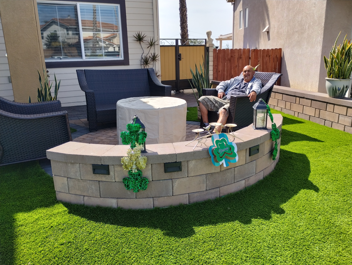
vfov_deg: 49.9
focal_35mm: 28
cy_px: 132
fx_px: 285
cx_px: 176
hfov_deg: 63.4
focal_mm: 4.27
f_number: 1.8
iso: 100
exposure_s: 1/560
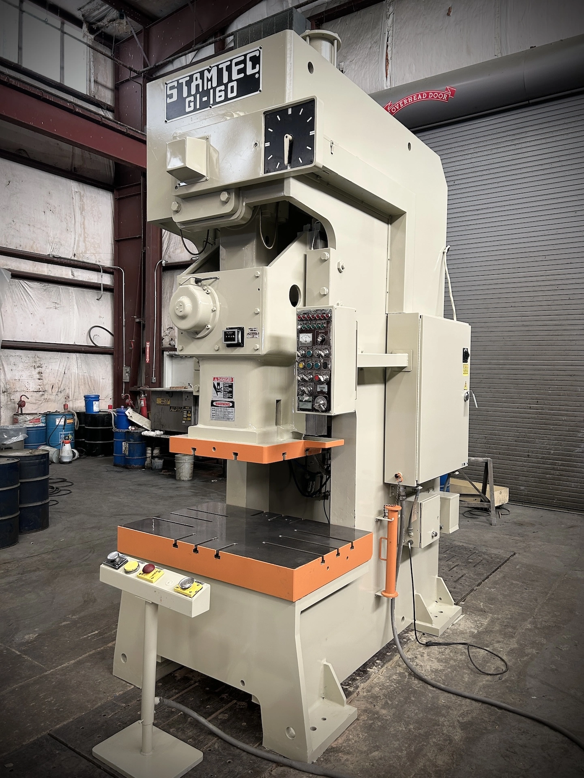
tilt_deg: -2.3
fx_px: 585
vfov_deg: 67.3
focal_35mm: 26
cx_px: 292
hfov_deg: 53.1
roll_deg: -1.2
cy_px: 389
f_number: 1.5
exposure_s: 1/60
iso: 125
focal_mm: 5.7
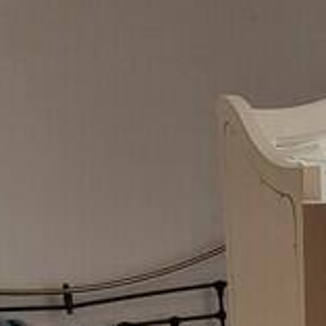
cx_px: 326
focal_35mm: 75
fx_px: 799
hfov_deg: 22.2
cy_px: 523
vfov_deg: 19.4
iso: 200
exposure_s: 1/50
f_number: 2.2
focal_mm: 2.2
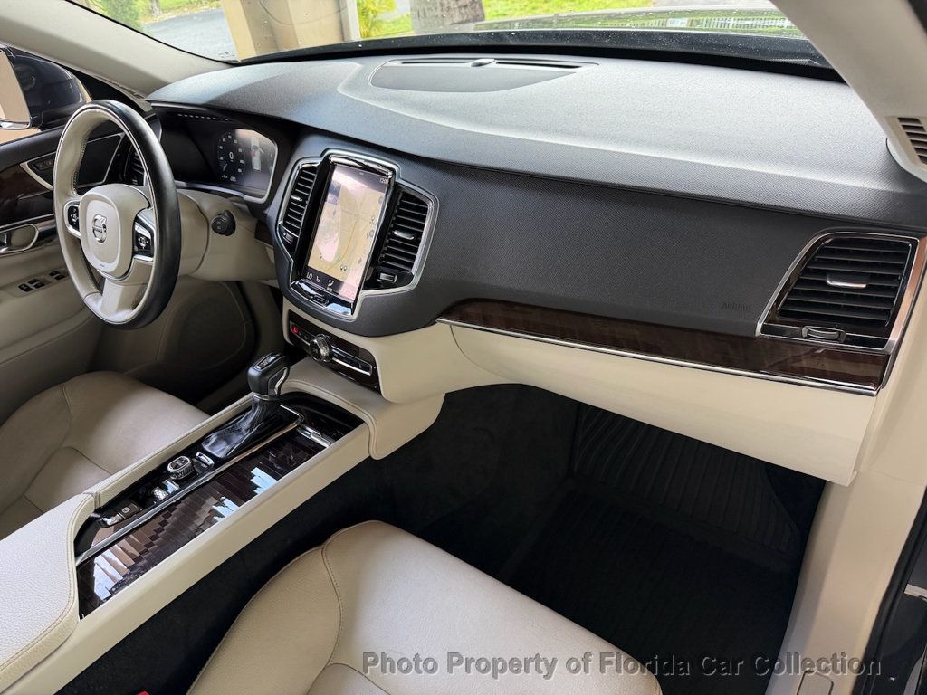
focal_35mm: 24
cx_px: 464
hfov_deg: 71.6
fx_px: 643
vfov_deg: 56.8
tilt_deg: -35.8
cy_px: 348
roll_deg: +9.4
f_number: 1.78
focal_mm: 6.76
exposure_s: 1/121
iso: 200
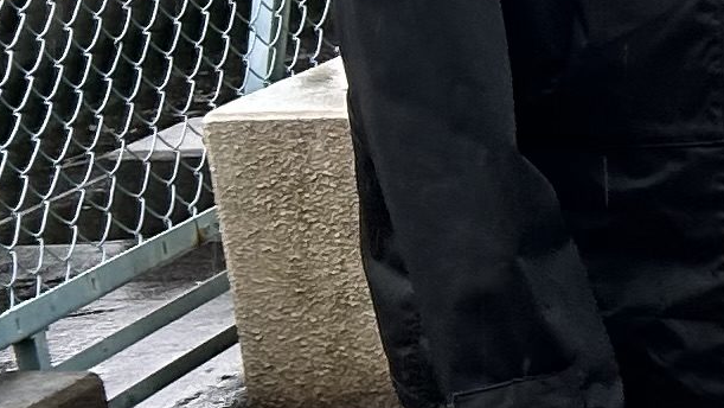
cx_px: 2200
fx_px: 3591
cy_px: 276
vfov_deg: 6.5
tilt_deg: -15.2
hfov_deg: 9.1
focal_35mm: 187
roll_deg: +1.1
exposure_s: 1/193
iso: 40
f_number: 1.5
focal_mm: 5.7
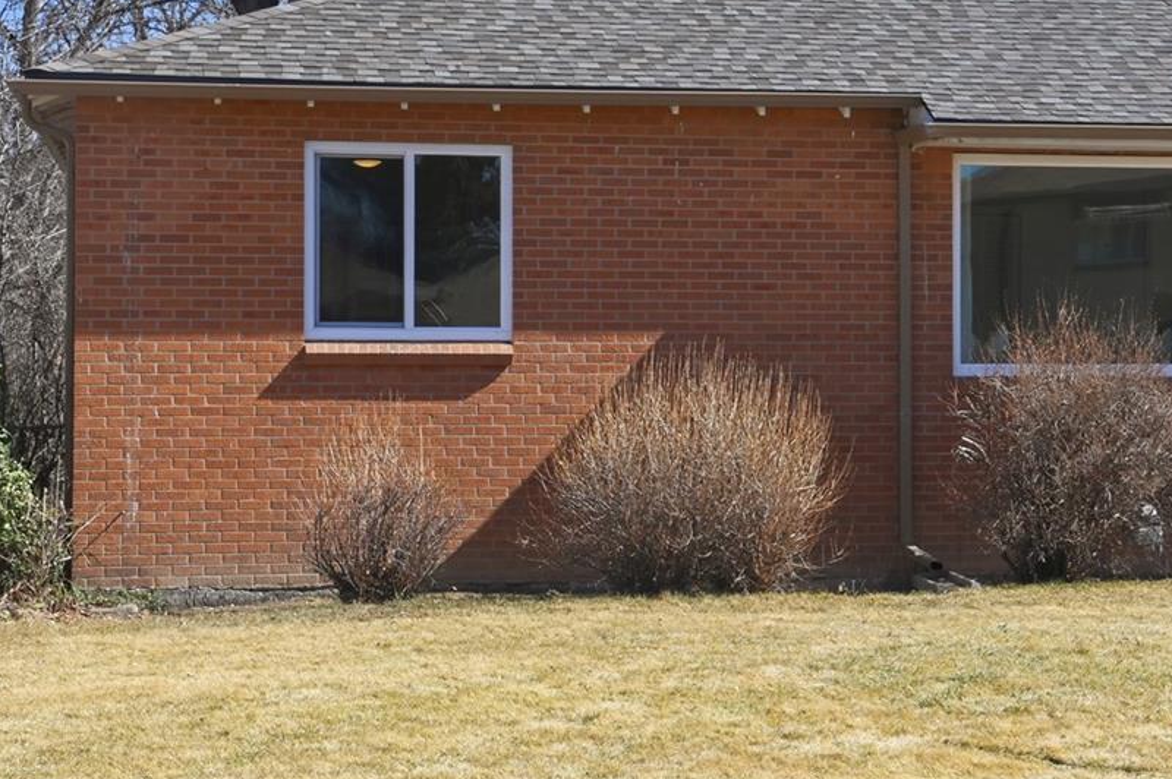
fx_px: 2928
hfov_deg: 22.5
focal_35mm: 90
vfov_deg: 15.2
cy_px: 304
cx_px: 809
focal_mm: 45
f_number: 10
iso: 100
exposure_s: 1/160
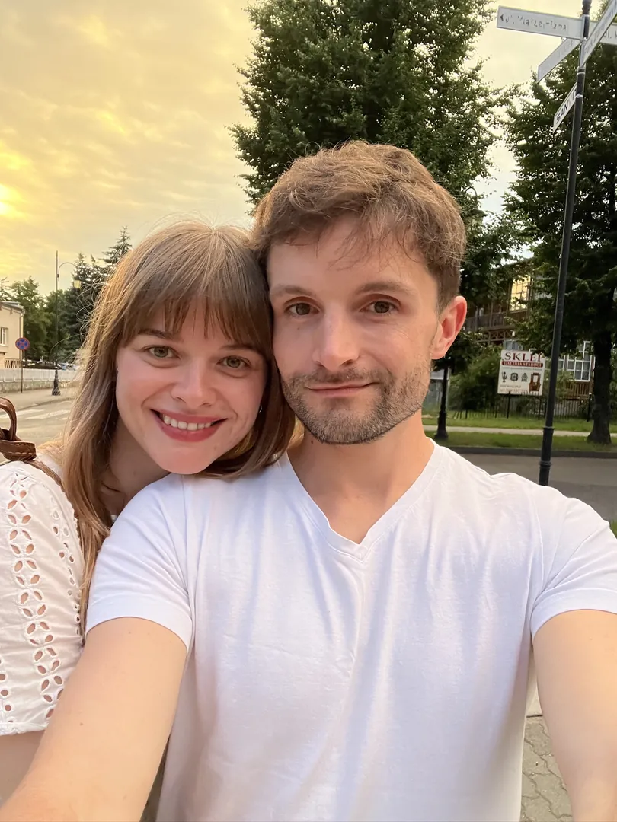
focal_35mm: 23
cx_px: 308
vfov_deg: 73.9
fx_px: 547
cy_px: 411
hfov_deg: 58.9
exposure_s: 1/56
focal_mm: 2.71
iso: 400
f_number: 2.2
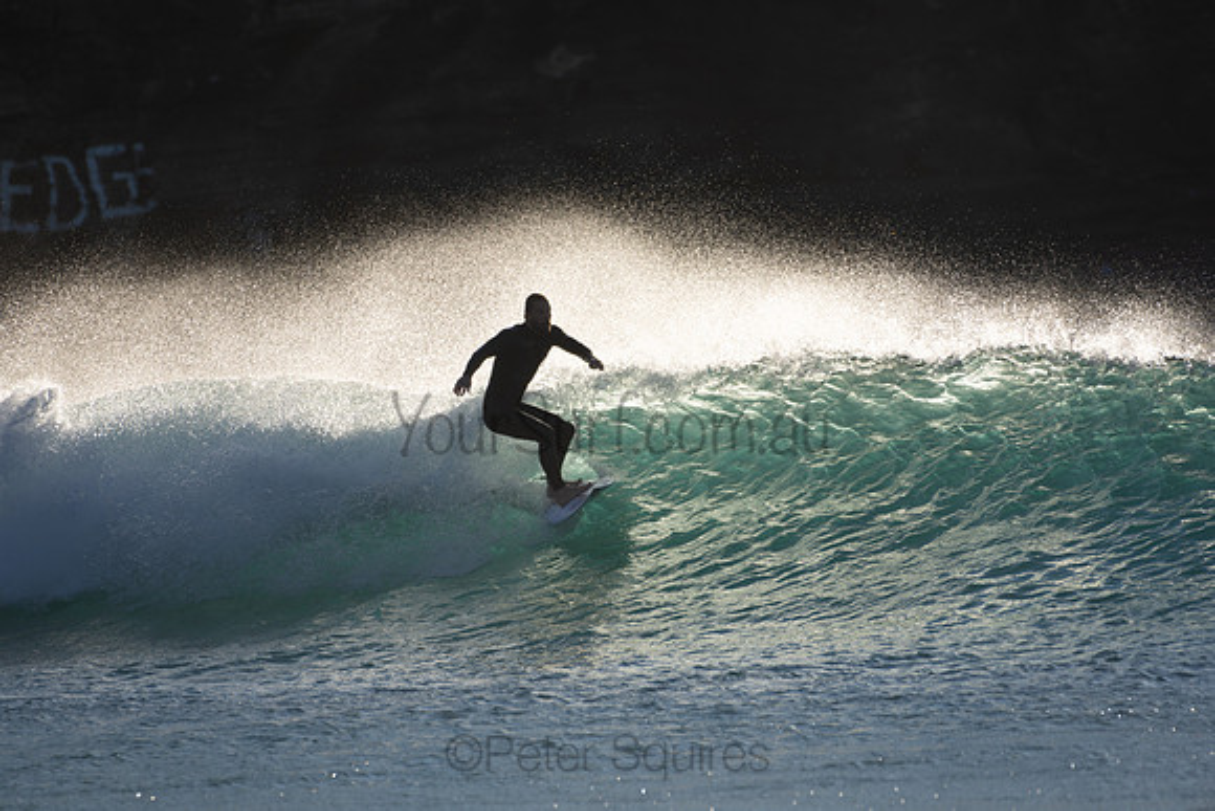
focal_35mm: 750
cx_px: 608
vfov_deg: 1.8
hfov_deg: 2.7
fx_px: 25317
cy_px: 406
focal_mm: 500
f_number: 5.6
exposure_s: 1/800
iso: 100
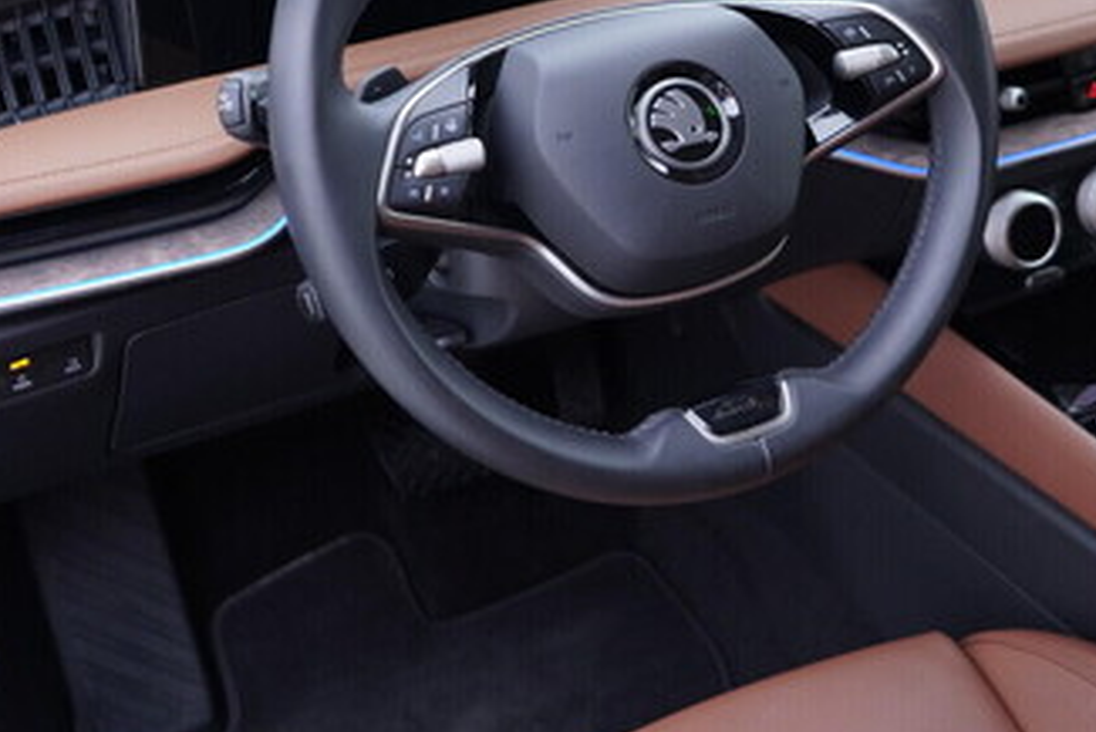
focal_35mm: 61
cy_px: 150
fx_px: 1858
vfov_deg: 22.0
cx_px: 745
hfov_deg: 32.5
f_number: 2.8
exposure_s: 1/40
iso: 250
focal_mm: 24
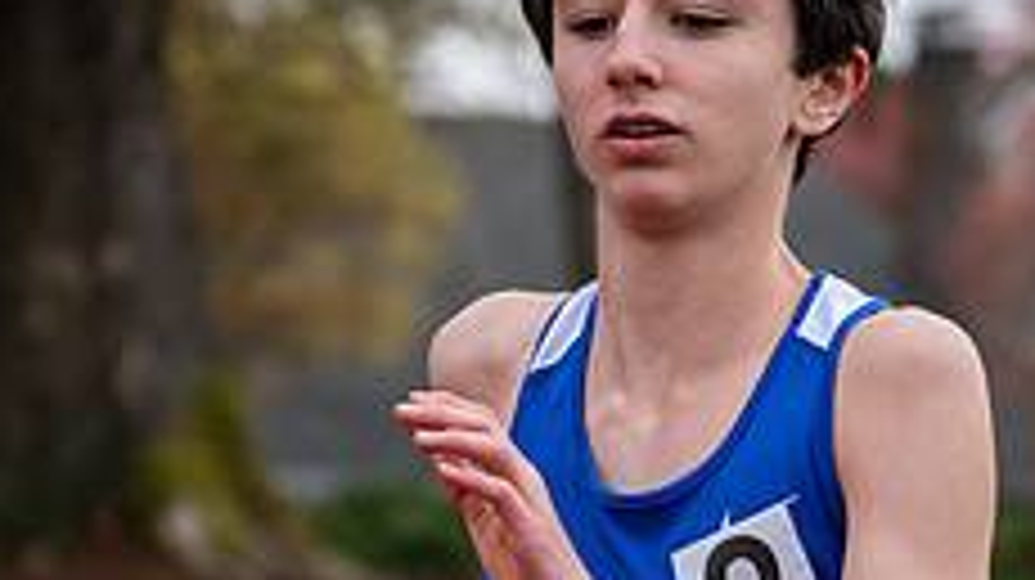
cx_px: 866
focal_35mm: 273
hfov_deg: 7.9
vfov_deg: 4.4
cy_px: 431
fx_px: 7487
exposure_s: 1/1000
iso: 720
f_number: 2.8
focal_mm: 70
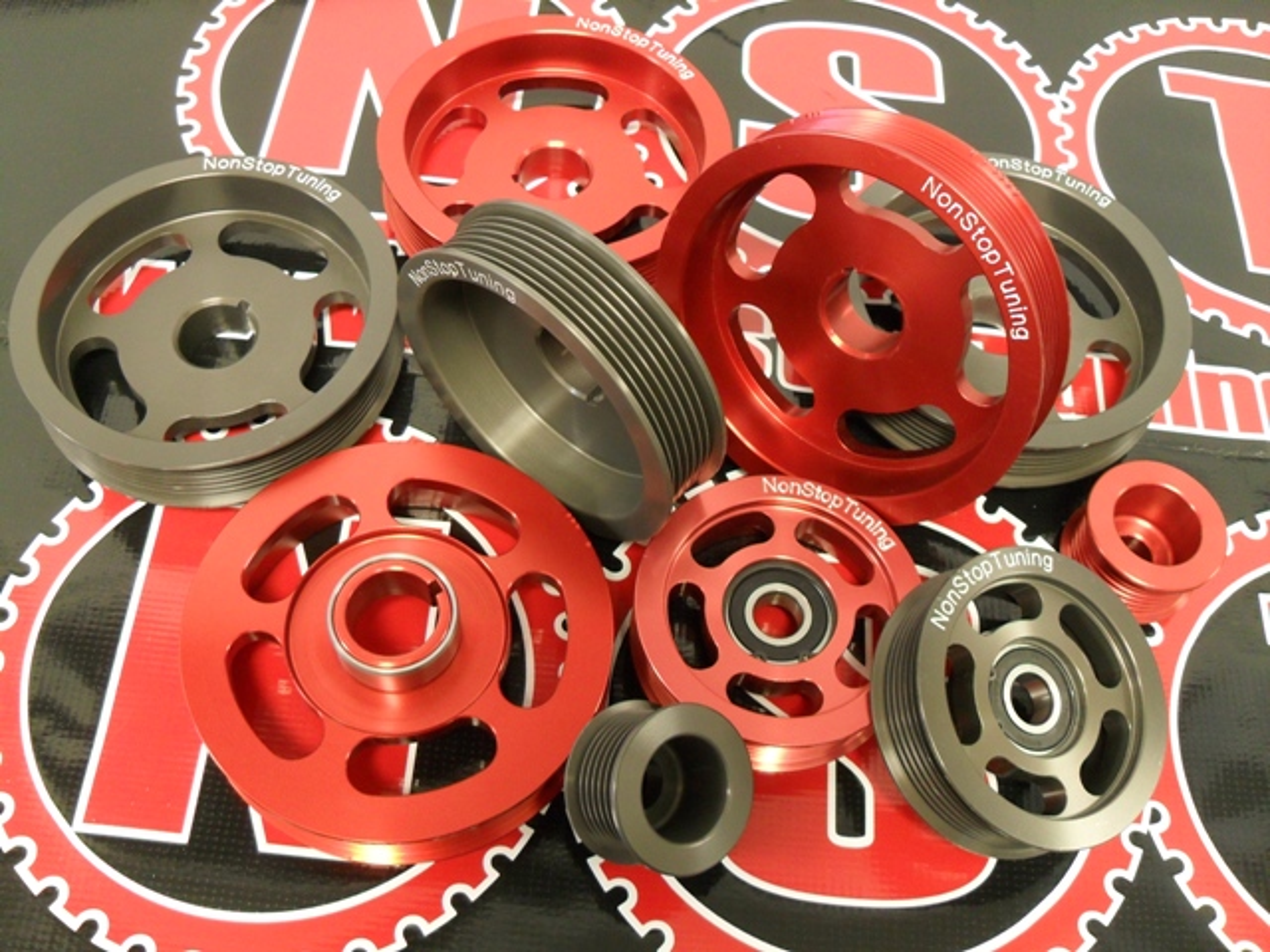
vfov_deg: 40.7
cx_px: 635
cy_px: 476
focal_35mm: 35
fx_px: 1284
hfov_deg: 52.6
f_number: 2.8
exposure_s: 1/6
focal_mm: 6.2
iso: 200
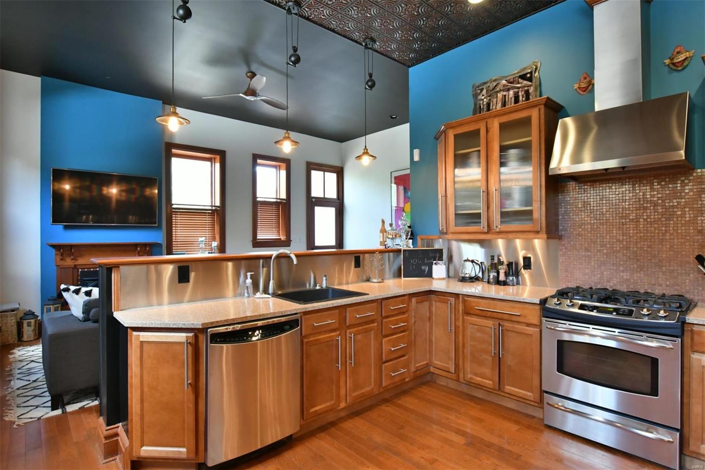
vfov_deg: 64.5
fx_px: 372
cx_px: 352
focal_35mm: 19
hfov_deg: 86.9
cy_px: 235
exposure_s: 1/80
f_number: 4.5
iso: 3200
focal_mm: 13
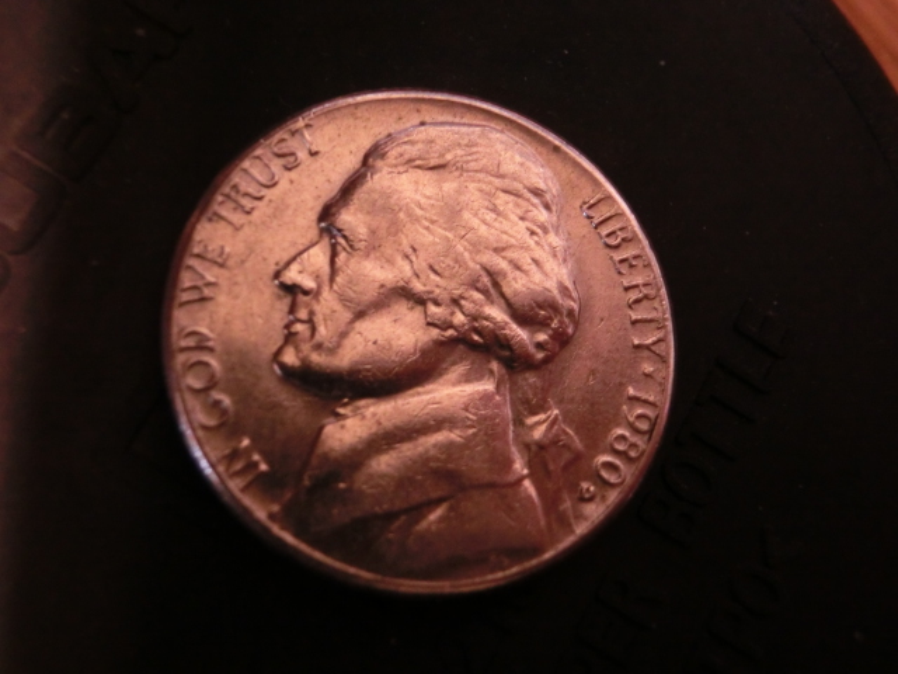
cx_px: 449
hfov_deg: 40.4
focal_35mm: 47
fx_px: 1219
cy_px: 337
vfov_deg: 30.9
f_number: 4.2
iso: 800
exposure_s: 1/13
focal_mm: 8.29
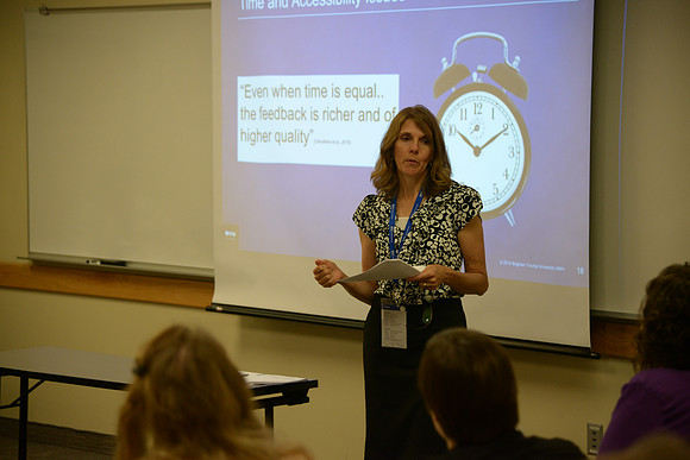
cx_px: 345
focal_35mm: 98
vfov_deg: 14.0
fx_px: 1879
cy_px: 230
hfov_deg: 20.8
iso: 1250
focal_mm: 98
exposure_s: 1/160
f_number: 4
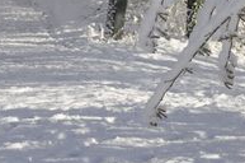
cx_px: 127
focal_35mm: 162
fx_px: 1101
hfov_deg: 12.7
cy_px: -64
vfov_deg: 8.3
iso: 200
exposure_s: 1/1000
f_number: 4
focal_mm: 26
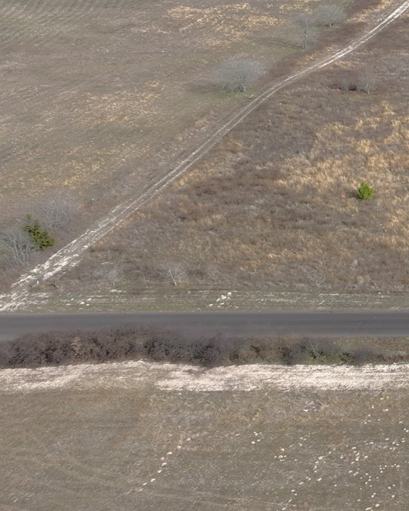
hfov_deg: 18.1
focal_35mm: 68
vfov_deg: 27.5
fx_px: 1030
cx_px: 721
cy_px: 129
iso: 100
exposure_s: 1/320
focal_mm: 12.29
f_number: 5.6
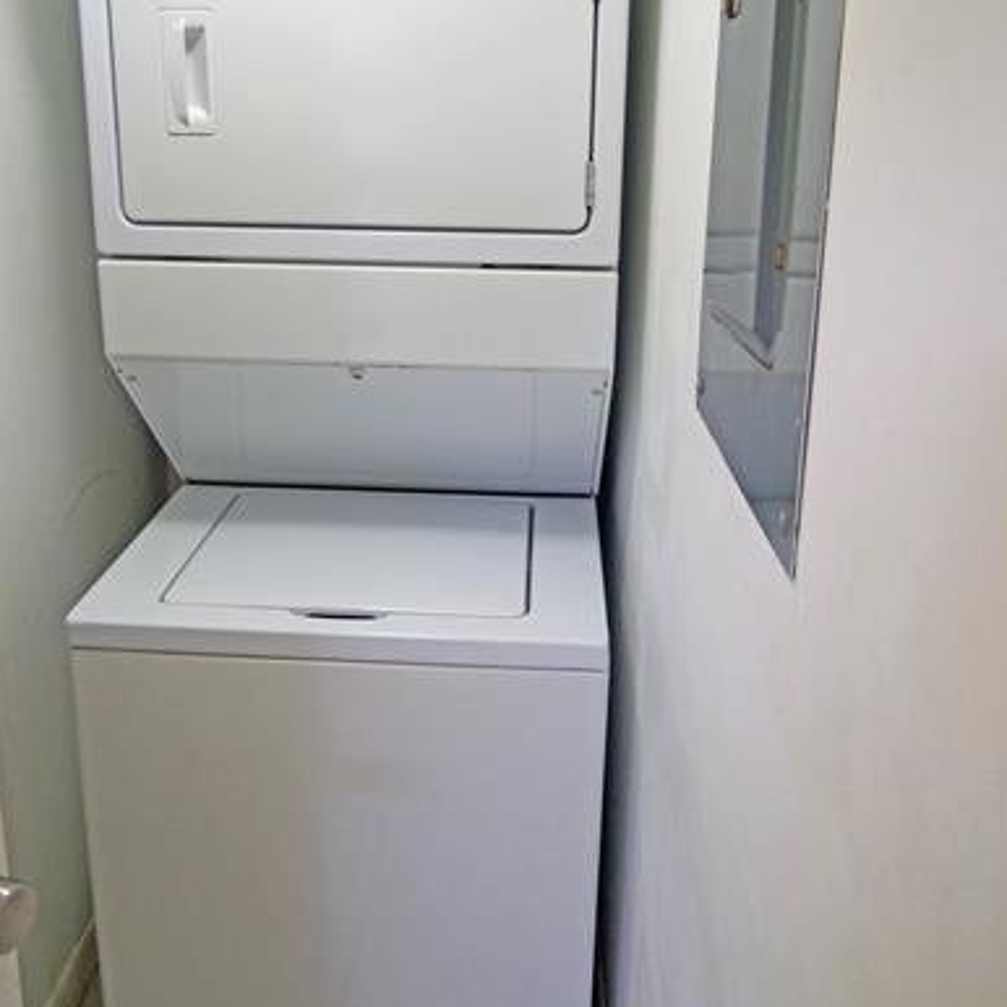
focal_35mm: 33
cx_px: 501
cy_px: 404
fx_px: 1086
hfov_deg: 49.7
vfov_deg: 49.4
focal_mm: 12
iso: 640
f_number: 3.5
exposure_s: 1/60
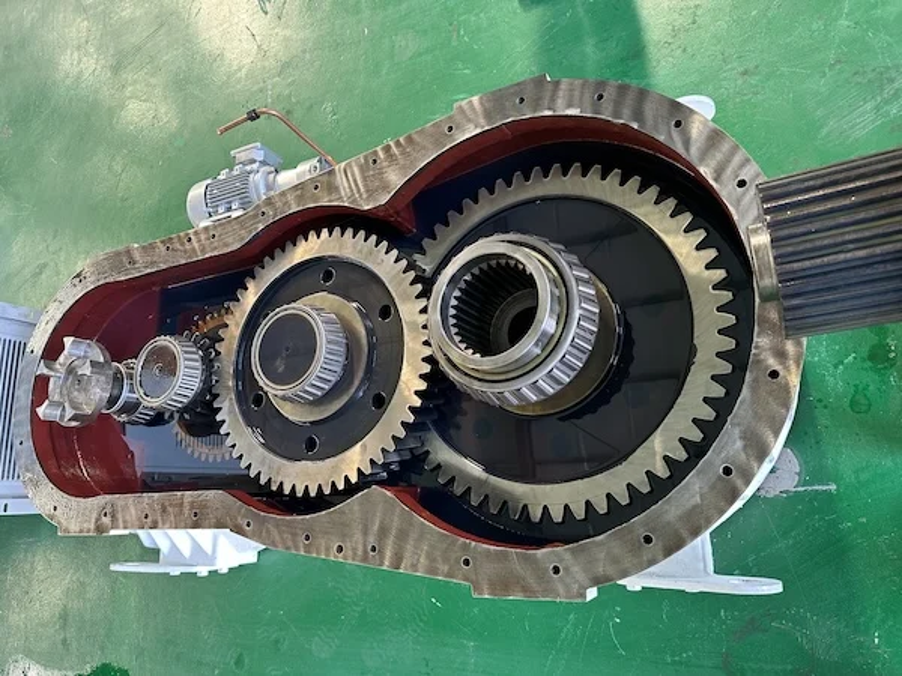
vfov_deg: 56.8
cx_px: 451
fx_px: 625
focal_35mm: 24
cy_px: 338
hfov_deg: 71.6
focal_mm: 6.86
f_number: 1.78
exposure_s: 1/60
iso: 250
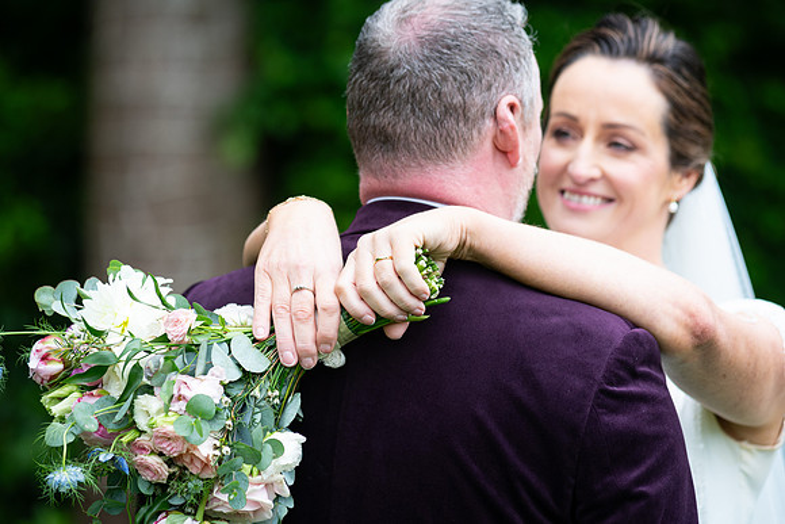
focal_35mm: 145
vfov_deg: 9.5
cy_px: 262
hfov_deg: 14.2
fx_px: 3162
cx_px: 392
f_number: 3.5
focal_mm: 145
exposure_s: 1/200
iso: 250
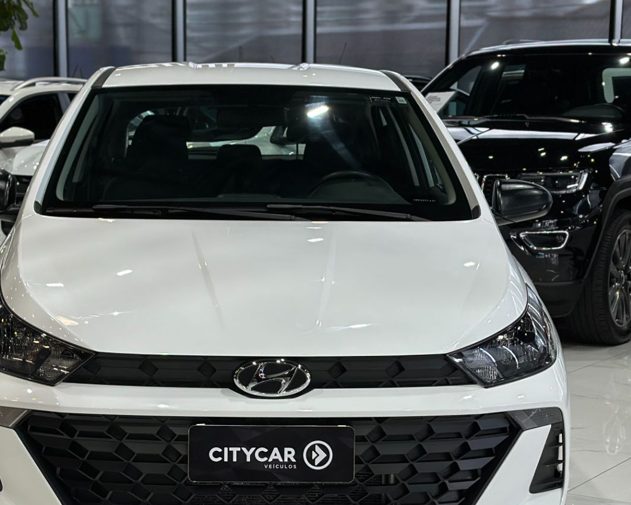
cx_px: 252
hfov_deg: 22.4
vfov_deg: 18.0
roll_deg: -0.7
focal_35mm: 85
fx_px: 1588
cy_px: 331
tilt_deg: -8.1
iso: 125
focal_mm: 6.86
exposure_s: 1/170
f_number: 1.78
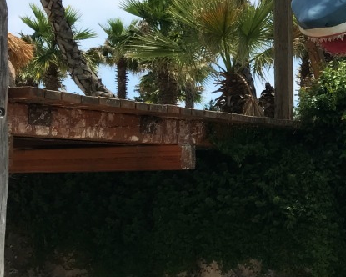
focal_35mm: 84
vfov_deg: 18.3
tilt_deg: +2.2
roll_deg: +1.0
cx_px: 416
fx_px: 860
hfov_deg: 21.2
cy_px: 135
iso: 20
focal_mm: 3.99
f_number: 1.8
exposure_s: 1/2591
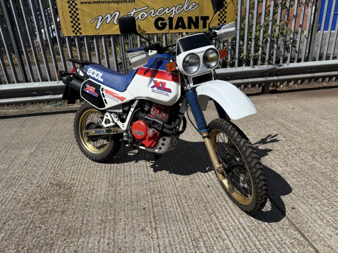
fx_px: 234
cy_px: 126
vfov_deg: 56.8
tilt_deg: -20.3
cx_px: 169
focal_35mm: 24
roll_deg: +1.0
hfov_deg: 71.6
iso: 100
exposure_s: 1/6711
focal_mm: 6.76
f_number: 1.78
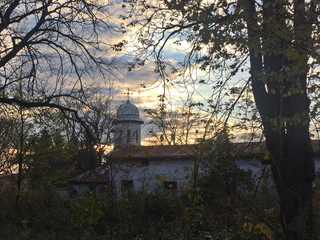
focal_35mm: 43
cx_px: 109
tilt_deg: +8.5
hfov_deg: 43.3
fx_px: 398
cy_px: 120
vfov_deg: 33.6
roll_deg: -1.7
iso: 32
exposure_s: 1/791
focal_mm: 4.15
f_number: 2.2
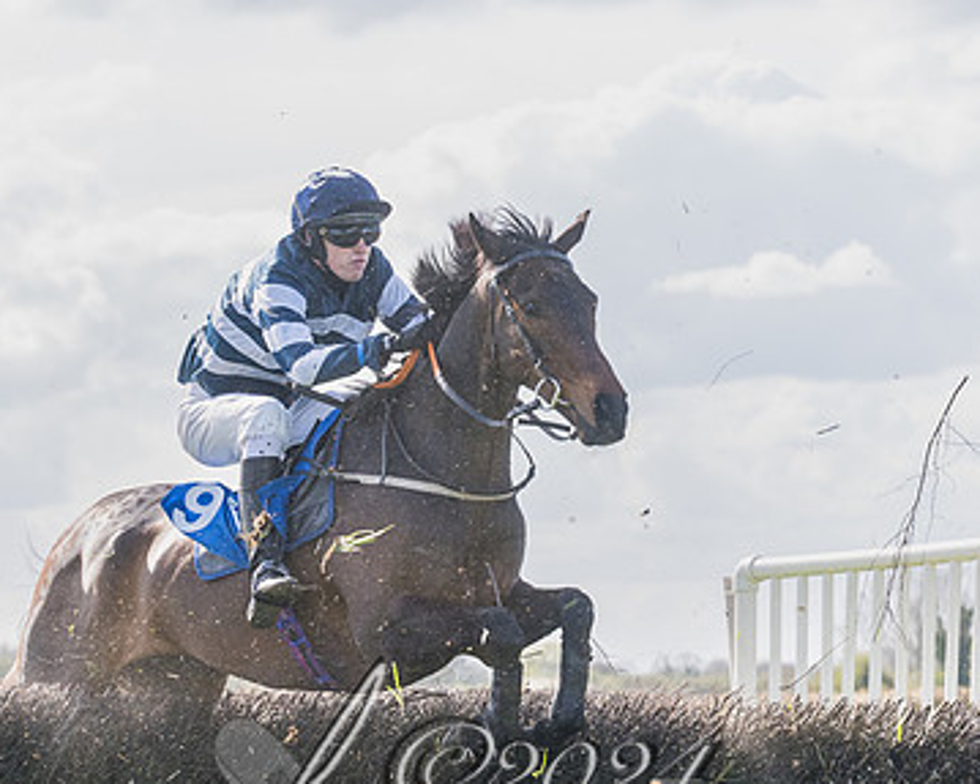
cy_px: 501
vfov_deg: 6.5
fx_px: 6930
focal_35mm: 239
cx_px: 388
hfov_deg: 8.1
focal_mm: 84
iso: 400
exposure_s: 1/2000
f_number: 4
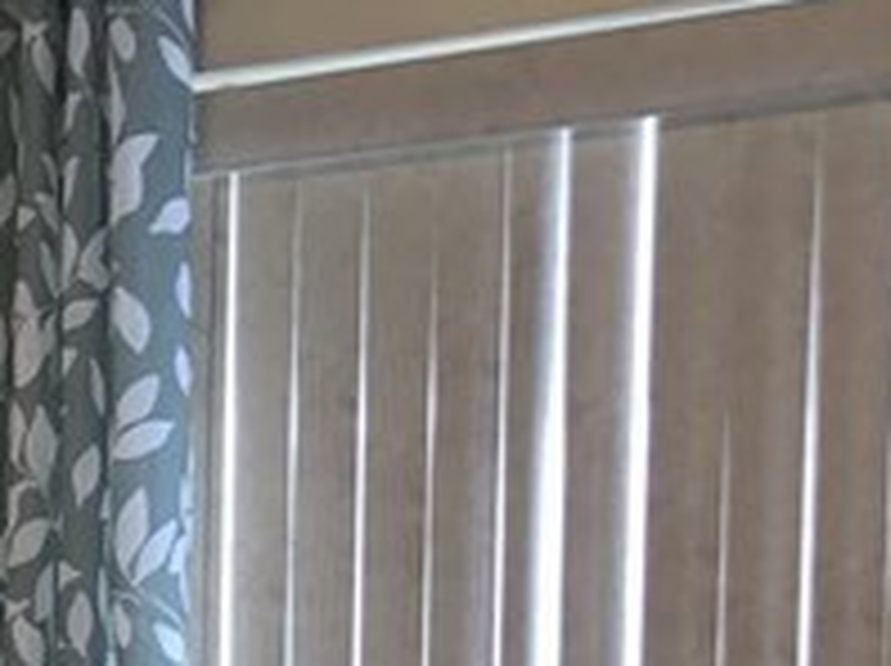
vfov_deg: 9.9
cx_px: -936
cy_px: 1044
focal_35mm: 145
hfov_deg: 12.0
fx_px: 3728
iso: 32
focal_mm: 4
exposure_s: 1/16
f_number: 1.8
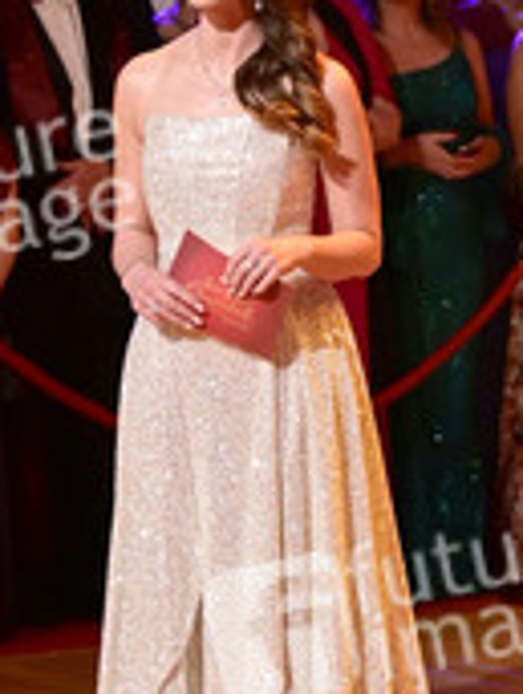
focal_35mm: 157
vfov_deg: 12.6
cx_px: 45
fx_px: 3151
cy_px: 410
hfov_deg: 9.4
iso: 4000
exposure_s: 1/200
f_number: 4
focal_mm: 70
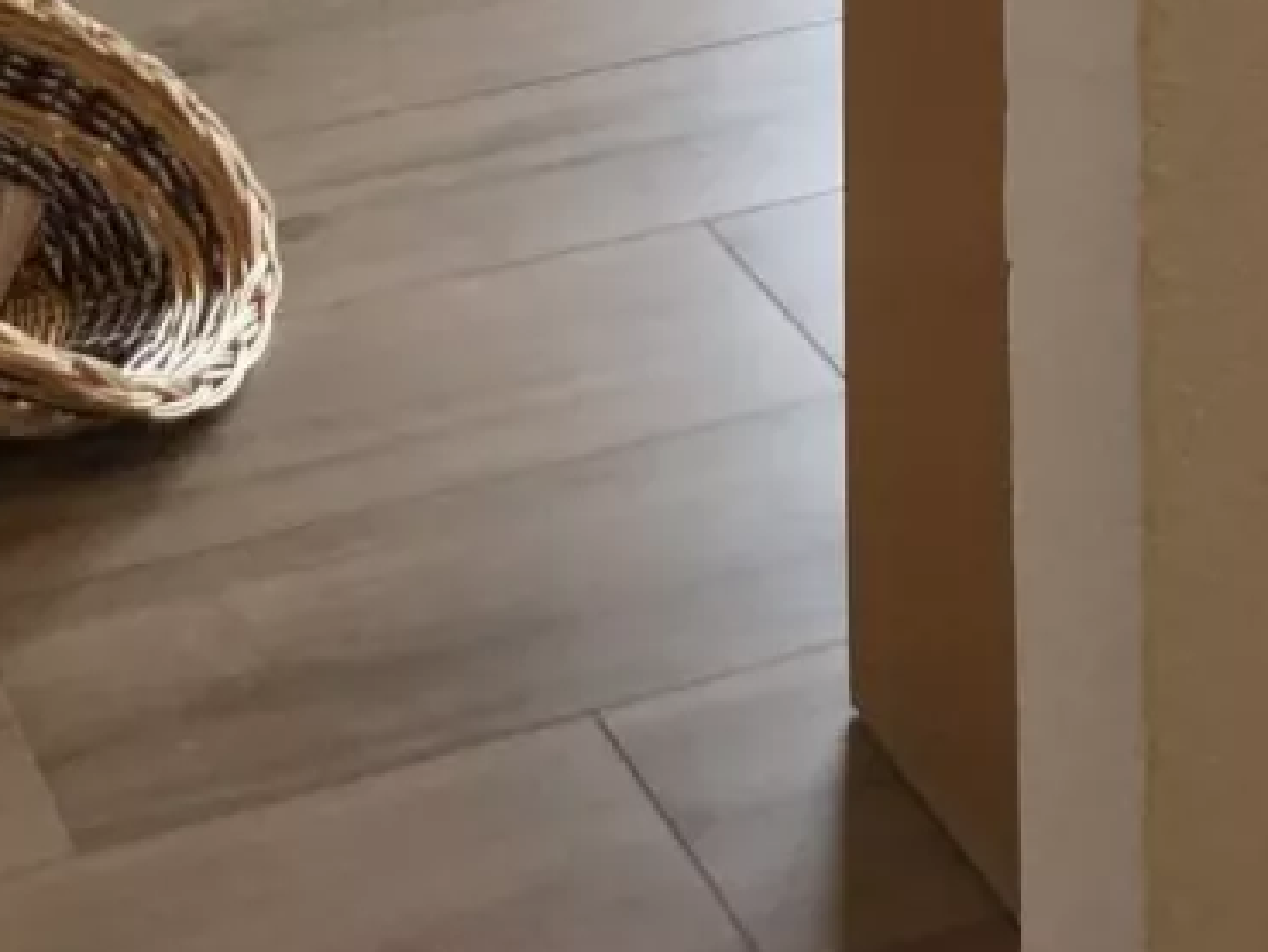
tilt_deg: -8.6
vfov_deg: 10.9
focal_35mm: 122
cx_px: 1409
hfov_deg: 15.7
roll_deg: +0.0
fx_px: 4470
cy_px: -1067
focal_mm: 3.99
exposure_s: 1/100
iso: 32
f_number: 1.8
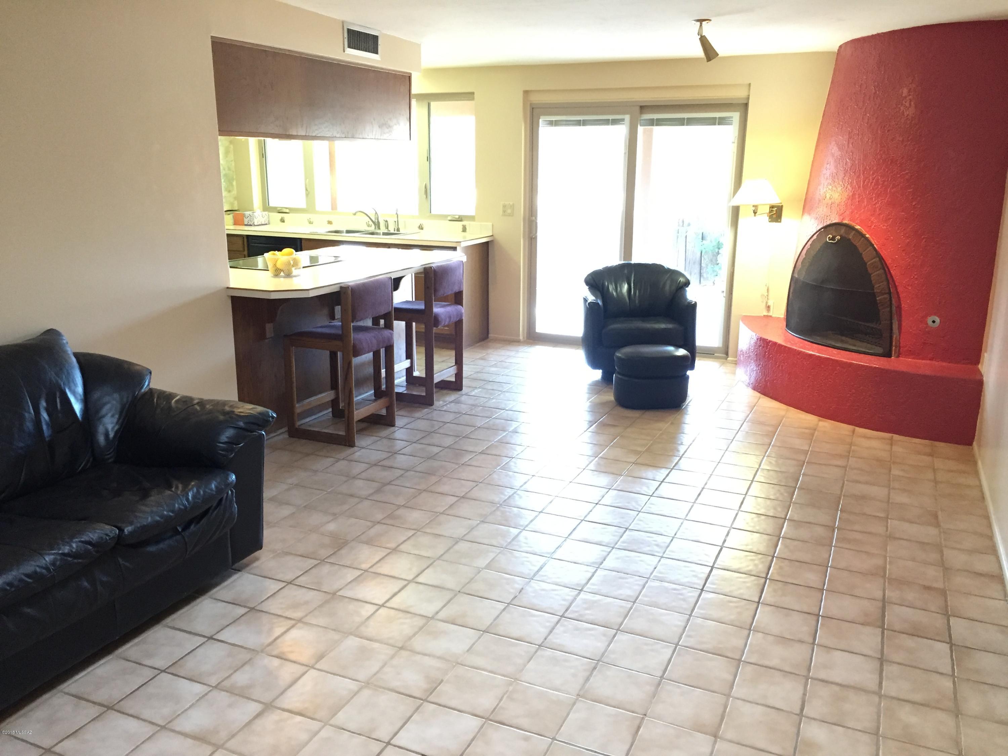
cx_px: 504
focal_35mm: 29
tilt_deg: -14.3
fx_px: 844
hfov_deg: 61.7
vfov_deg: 48.2
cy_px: 378
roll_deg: -0.7
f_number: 2.2
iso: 200
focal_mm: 4.15
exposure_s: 1/30
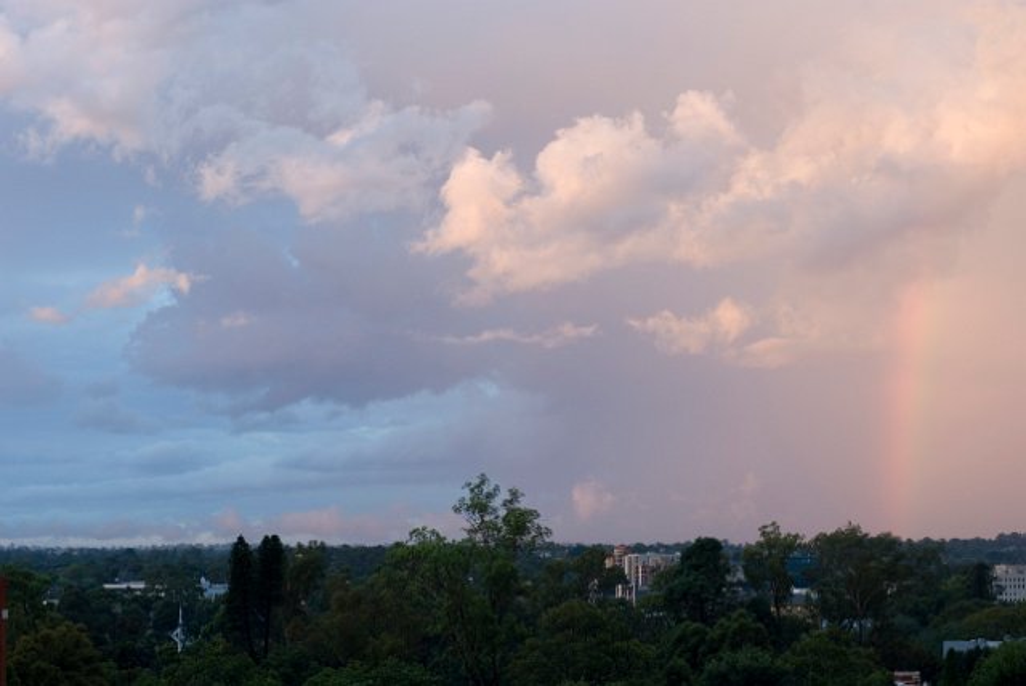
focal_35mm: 75
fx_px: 2139
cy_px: 343
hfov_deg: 27.0
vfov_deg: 18.2
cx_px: 513
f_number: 2.8
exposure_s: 1/25
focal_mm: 50
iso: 100
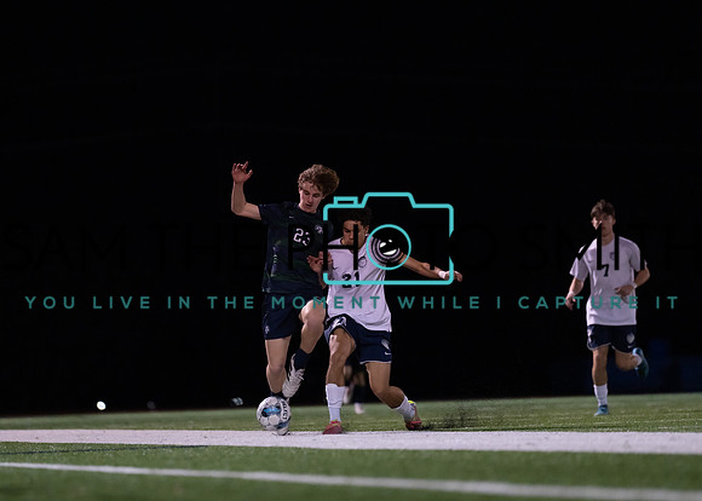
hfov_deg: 8.0
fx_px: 5013
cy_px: 263
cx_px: 296
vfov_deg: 5.7
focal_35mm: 252
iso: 2500
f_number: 2.8
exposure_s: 1/1000
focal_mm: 200
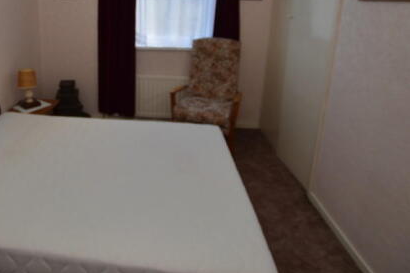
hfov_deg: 70.8
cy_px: 62
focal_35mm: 24
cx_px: 125
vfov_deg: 50.5
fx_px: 273
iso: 100
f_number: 4
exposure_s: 1/60
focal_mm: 10
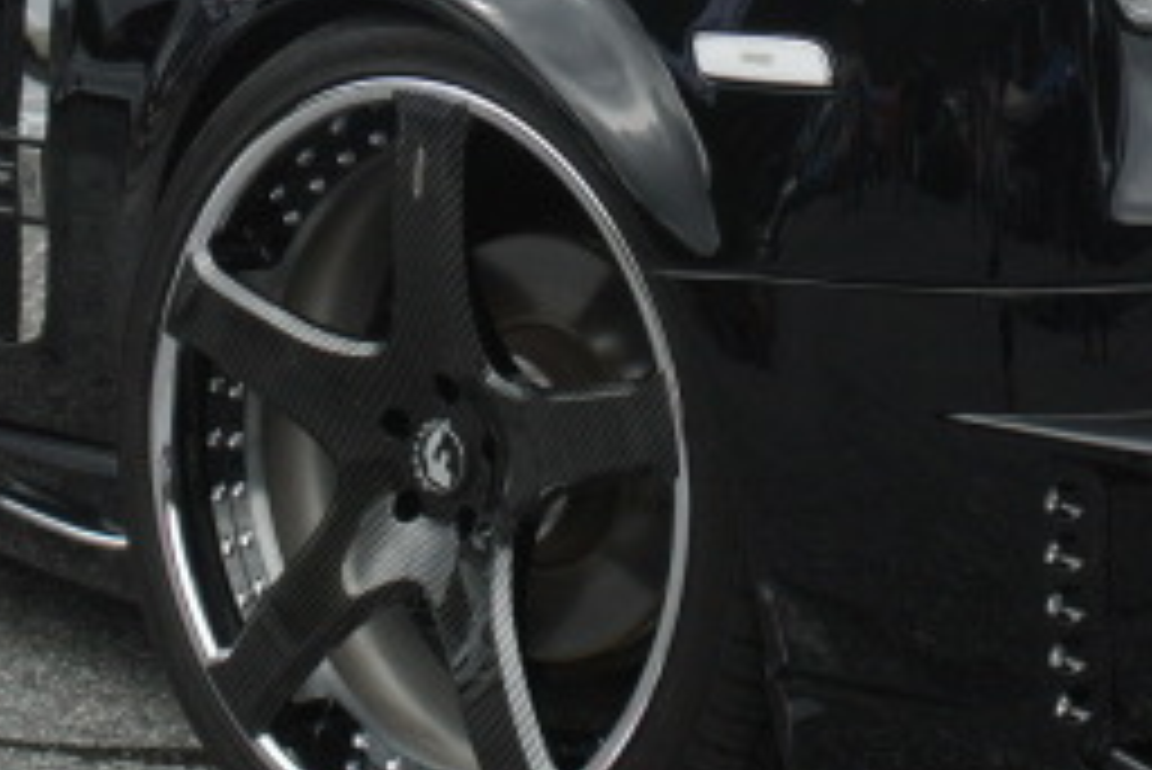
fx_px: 3330
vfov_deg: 13.0
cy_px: -29
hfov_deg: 19.6
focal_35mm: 104
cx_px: 657
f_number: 4.5
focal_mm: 13.7
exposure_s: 1/320
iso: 100
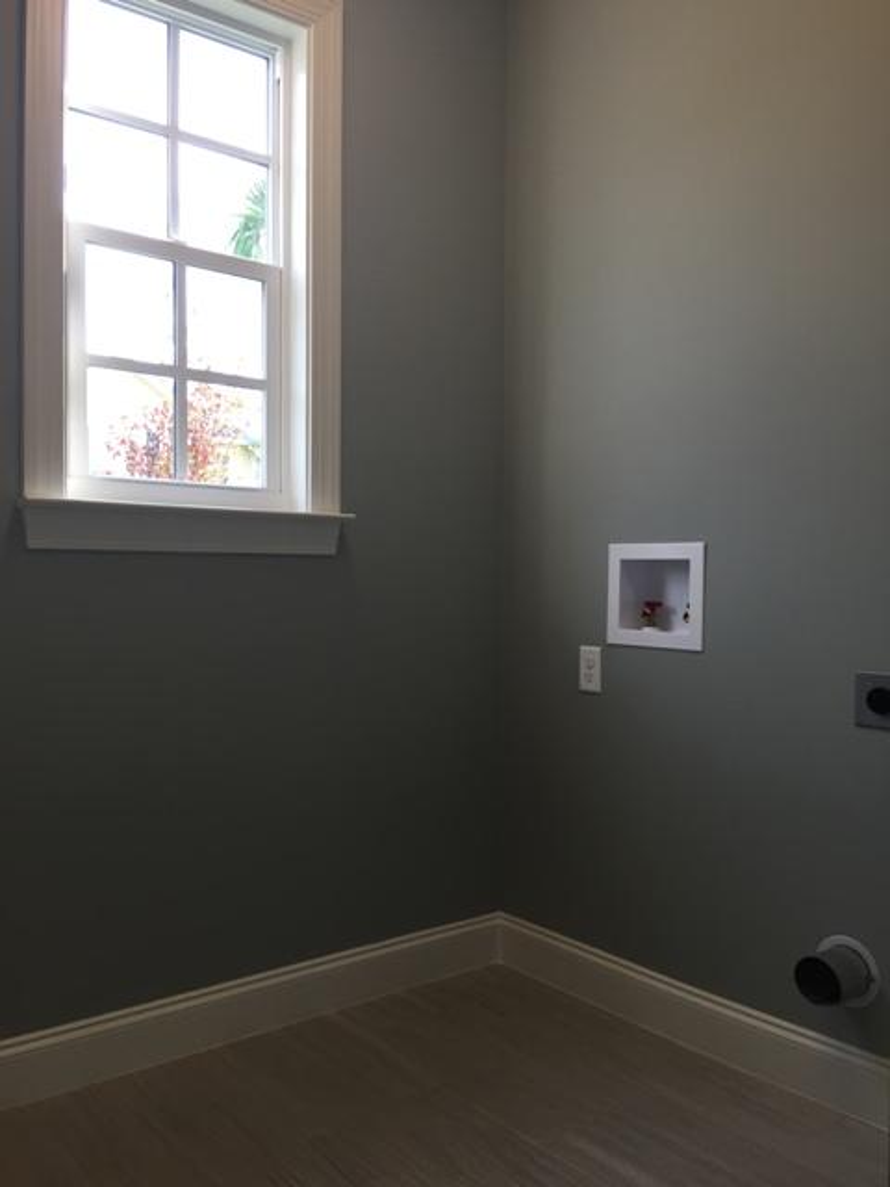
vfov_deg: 61.7
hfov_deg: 48.2
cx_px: 445
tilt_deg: -0.2
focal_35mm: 29
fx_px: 994
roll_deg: -0.9
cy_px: 594
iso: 32
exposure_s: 1/60
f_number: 2.2
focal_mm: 4.15
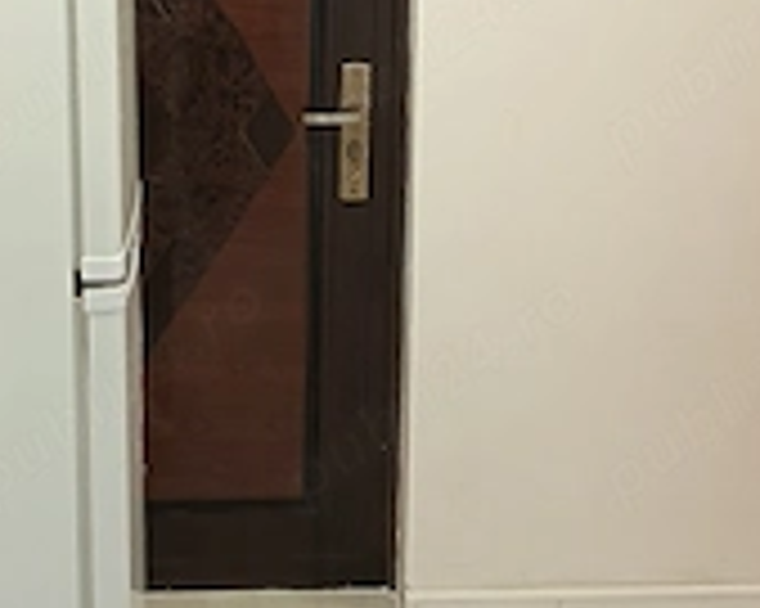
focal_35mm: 58
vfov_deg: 25.8
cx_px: 274
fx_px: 1304
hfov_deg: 32.3
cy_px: 124
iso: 2906
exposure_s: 1/100
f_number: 1.75
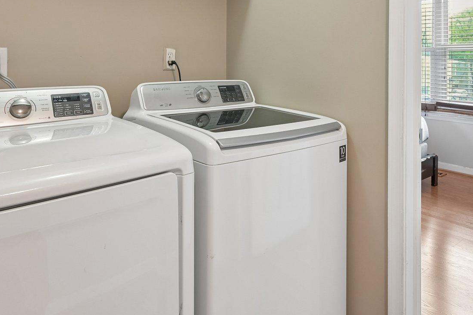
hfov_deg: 63.8
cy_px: 67
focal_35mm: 29
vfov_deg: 43.1
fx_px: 380
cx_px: 238
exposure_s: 1/5
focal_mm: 15.5
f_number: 11
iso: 400
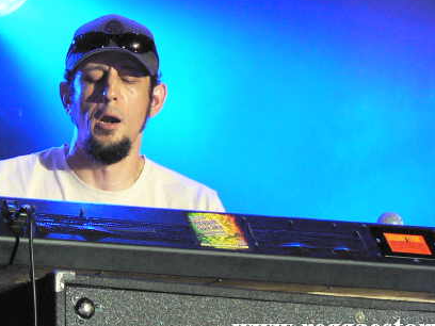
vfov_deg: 4.2
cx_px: 176
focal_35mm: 354
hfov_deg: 5.6
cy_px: 104
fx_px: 4449
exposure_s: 1/60
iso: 400
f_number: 3.3
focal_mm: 41.3
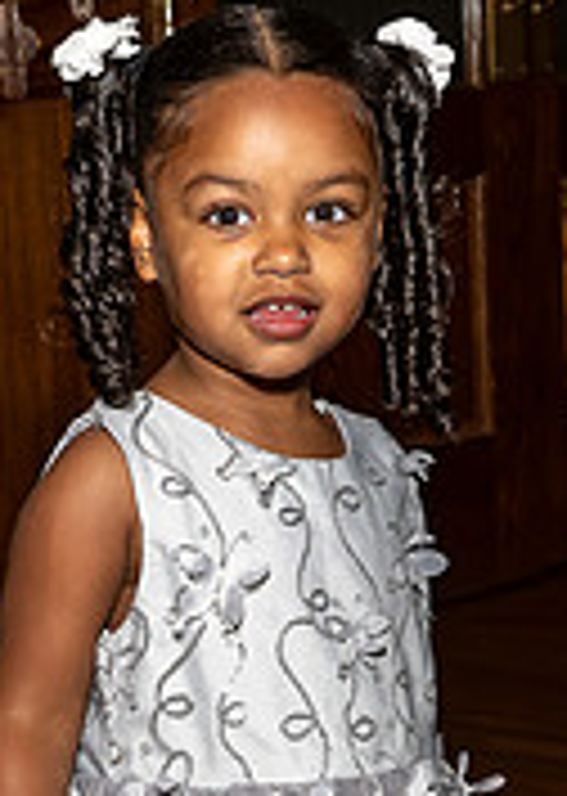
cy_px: 803
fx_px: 2847
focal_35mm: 126
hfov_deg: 11.3
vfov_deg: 15.6
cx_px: 111
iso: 500
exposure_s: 1/250
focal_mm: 25
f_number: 7.1
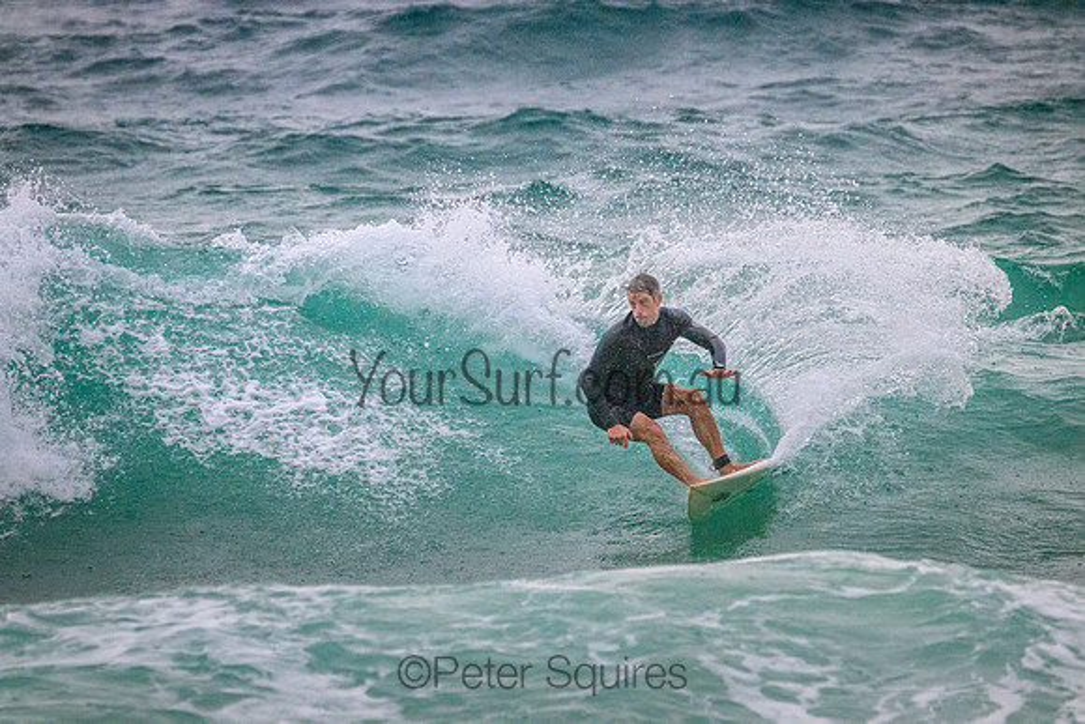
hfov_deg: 3.4
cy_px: 362
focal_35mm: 600
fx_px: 18087
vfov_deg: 2.3
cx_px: 542
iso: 8000
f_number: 11
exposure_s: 1/2000
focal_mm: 600
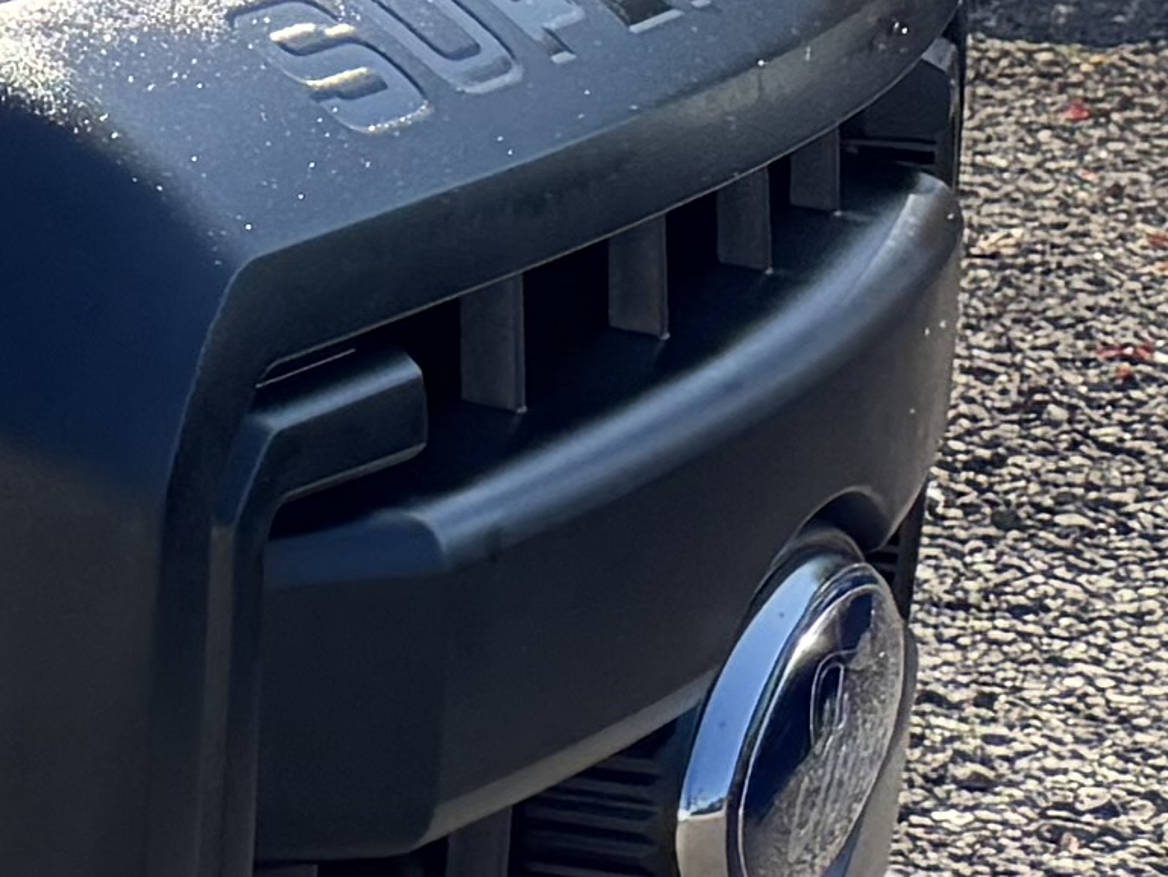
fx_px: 6008
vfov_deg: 8.3
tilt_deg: -10.5
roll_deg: +2.8
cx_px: -3025
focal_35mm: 178
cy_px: 267
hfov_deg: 8.2
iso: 100
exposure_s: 1/2525
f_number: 1.78
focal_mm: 6.76
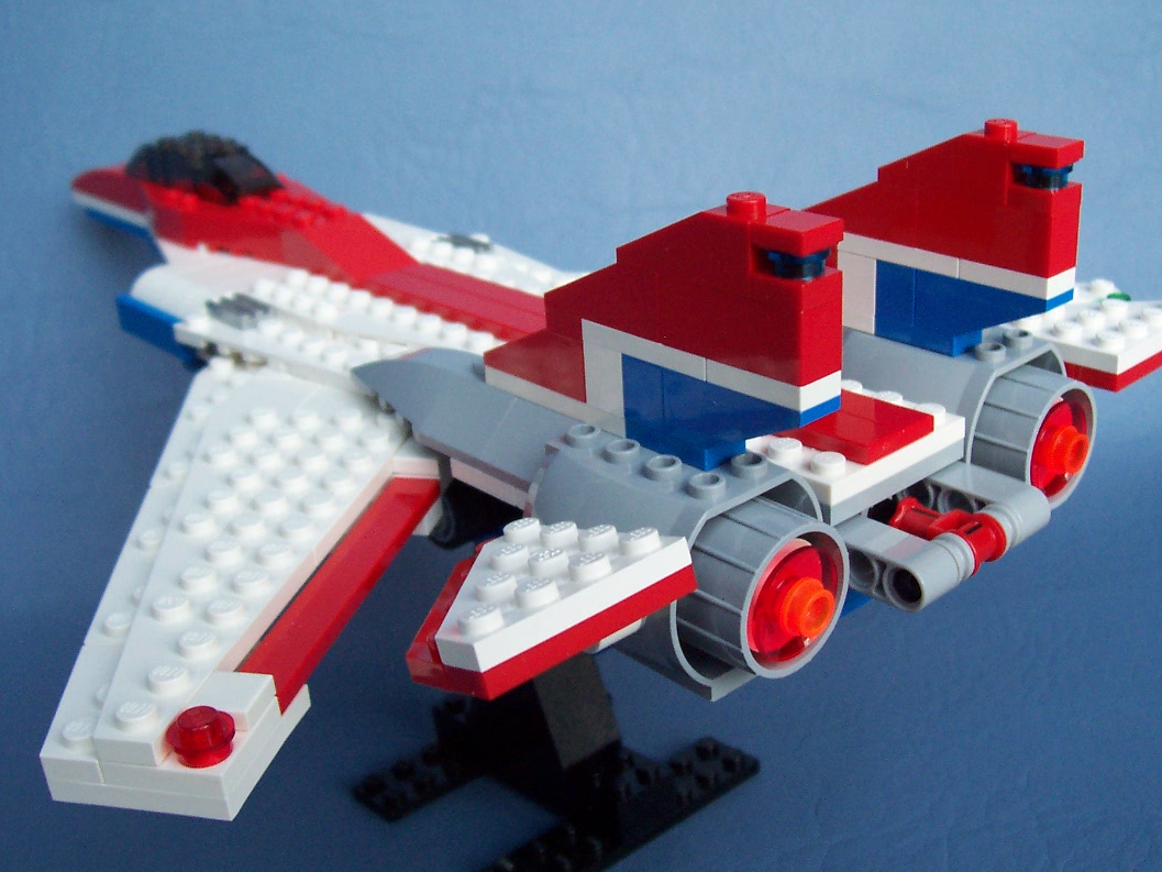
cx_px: 608
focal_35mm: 42
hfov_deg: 44.8
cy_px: 445
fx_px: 1410
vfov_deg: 34.4
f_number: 2.8
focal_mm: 5.6
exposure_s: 1/30
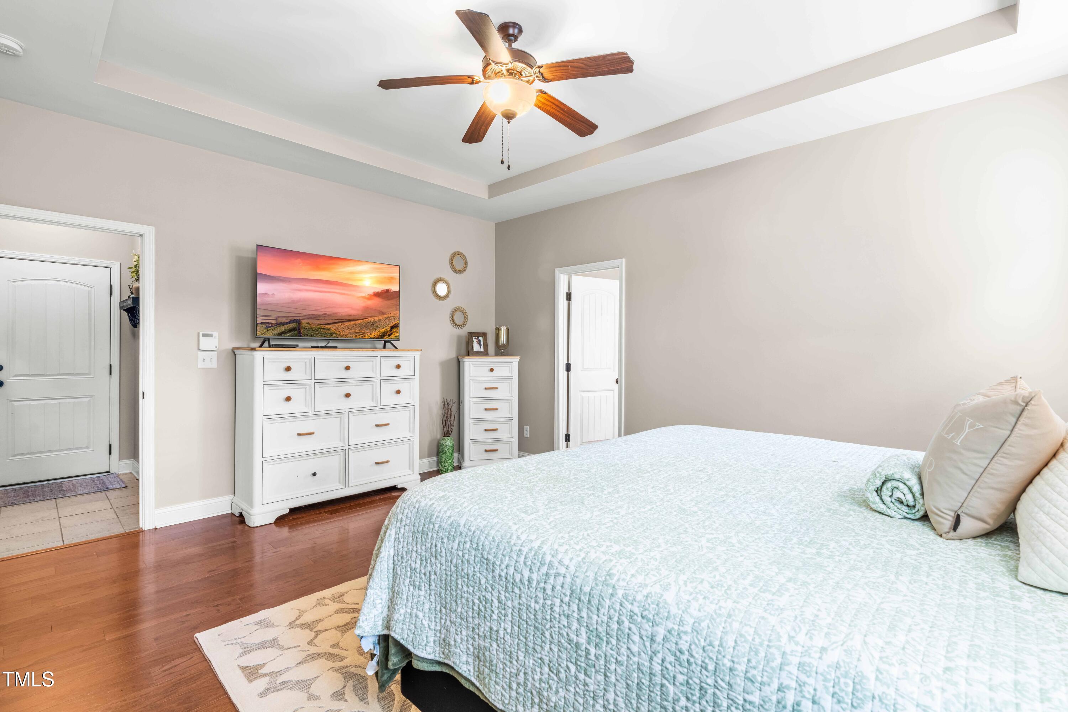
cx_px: 534
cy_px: 356
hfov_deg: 96.7
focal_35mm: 16
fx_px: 475
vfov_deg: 73.7
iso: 200
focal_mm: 16
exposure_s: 1.3
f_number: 8
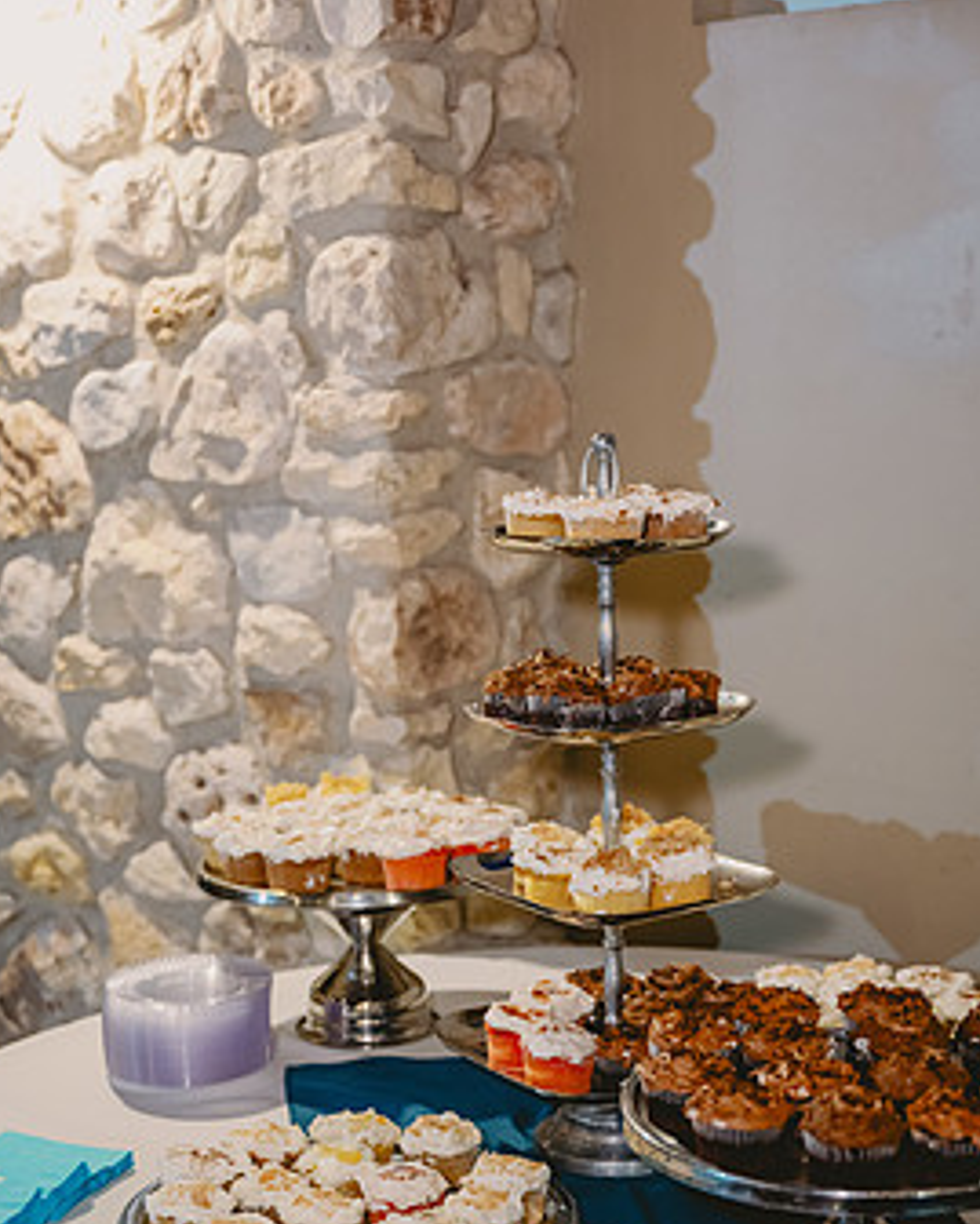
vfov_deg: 31.8
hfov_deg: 25.8
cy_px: 758
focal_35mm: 59
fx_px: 2138
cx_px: 495
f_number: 2.8
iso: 1600
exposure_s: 1/80
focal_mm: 47
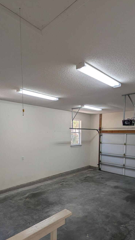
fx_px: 127
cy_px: 149
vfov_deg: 85.1
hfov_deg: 55.7
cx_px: 76
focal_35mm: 20
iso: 52
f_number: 1.7
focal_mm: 2.02
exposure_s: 1/123
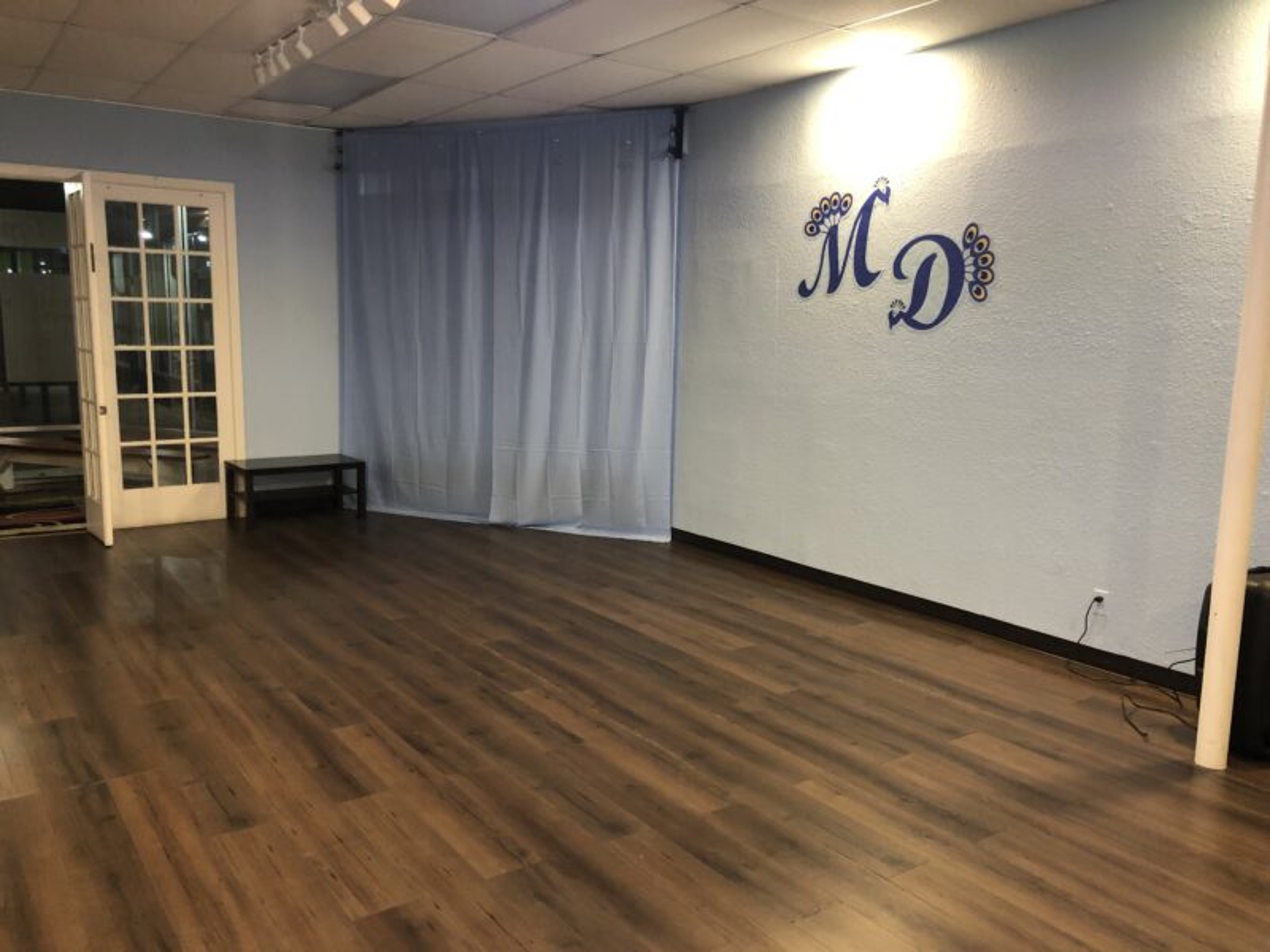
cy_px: 476
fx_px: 1027
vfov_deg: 49.7
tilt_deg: -8.8
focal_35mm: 28
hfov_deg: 63.4
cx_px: 635
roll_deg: -1.3
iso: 100
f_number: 1.8
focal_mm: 4
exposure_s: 1/15
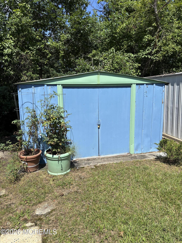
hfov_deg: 53.1
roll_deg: +1.7
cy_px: 122
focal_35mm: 26
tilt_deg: -14.7
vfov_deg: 67.3
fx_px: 182
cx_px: 91
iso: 50
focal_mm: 5.96
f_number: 1.6
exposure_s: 1/3311
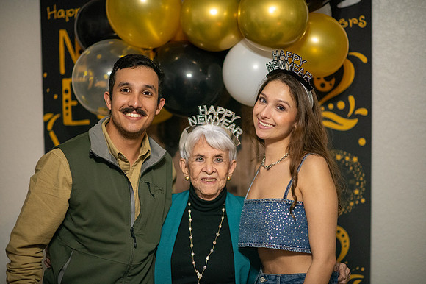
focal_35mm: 85
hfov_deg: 23.9
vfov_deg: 16.1
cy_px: 142
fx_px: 1005
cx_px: 213
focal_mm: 85
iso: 5600
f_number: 1.4
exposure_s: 1/640
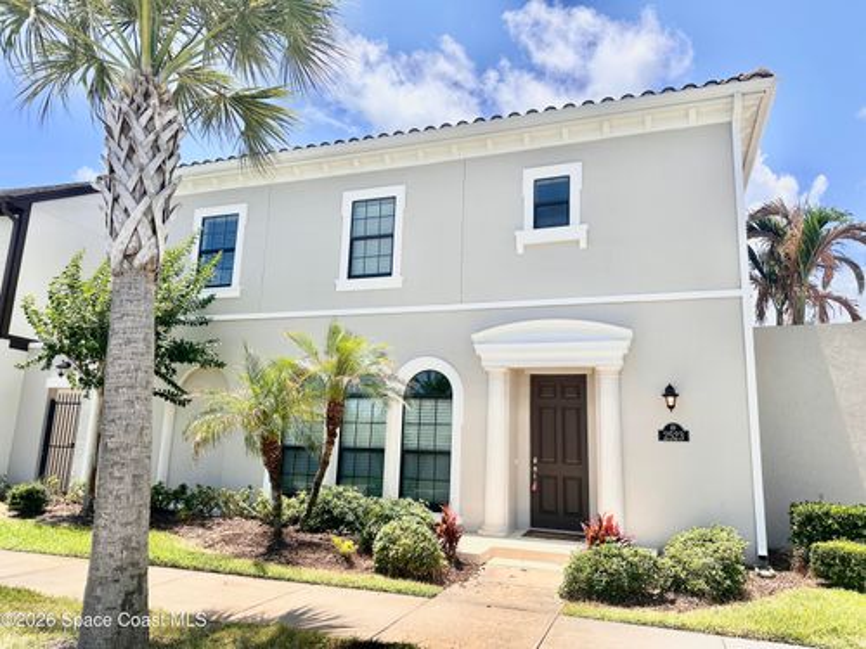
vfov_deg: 56.8
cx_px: 433
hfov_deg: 71.6
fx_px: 600
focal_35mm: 24
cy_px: 324
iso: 80
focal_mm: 6.86
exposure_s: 1/3597
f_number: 1.78
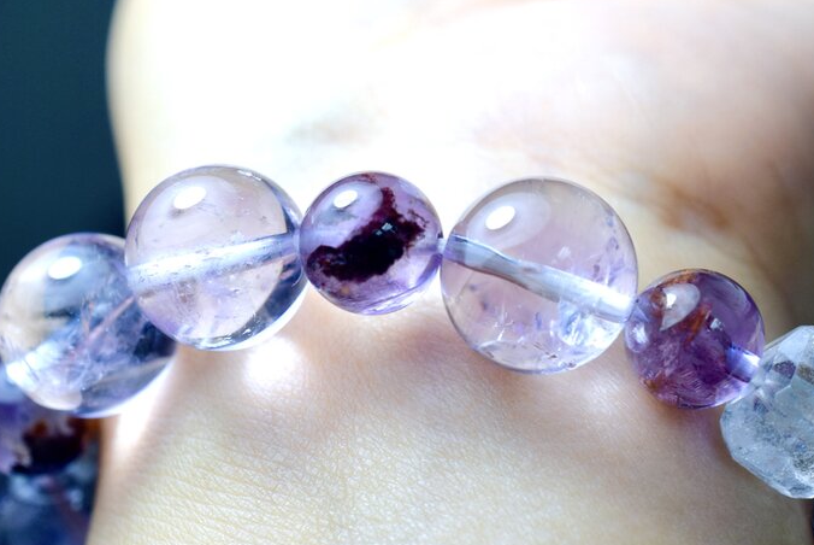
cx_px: 540
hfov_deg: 23.8
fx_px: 1924
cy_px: 341
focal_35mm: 85
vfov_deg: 16.1
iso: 400
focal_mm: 40
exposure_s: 1/200
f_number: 8
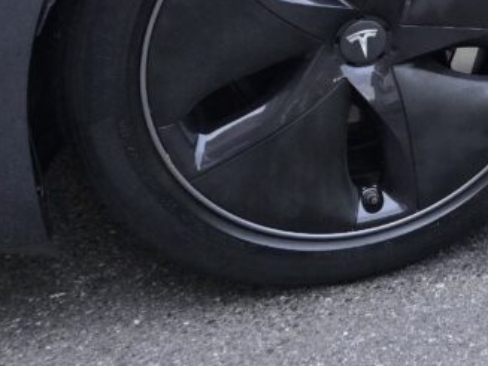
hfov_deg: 22.1
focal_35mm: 72
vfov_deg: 18.0
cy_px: -197
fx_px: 1015
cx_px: 743
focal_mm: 6.3
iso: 800
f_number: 1.7
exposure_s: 1/60
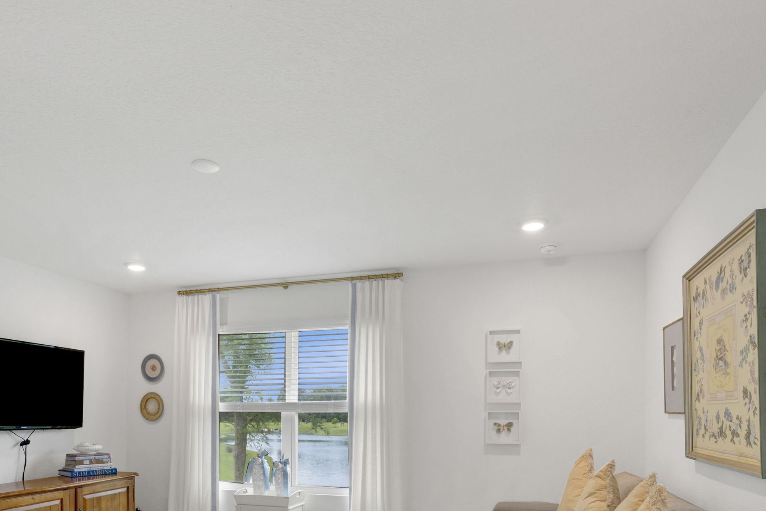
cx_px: 346
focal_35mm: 25
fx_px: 532
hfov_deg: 71.3
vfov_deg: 48.3
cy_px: 413
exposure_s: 1/20
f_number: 11
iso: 400
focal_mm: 15
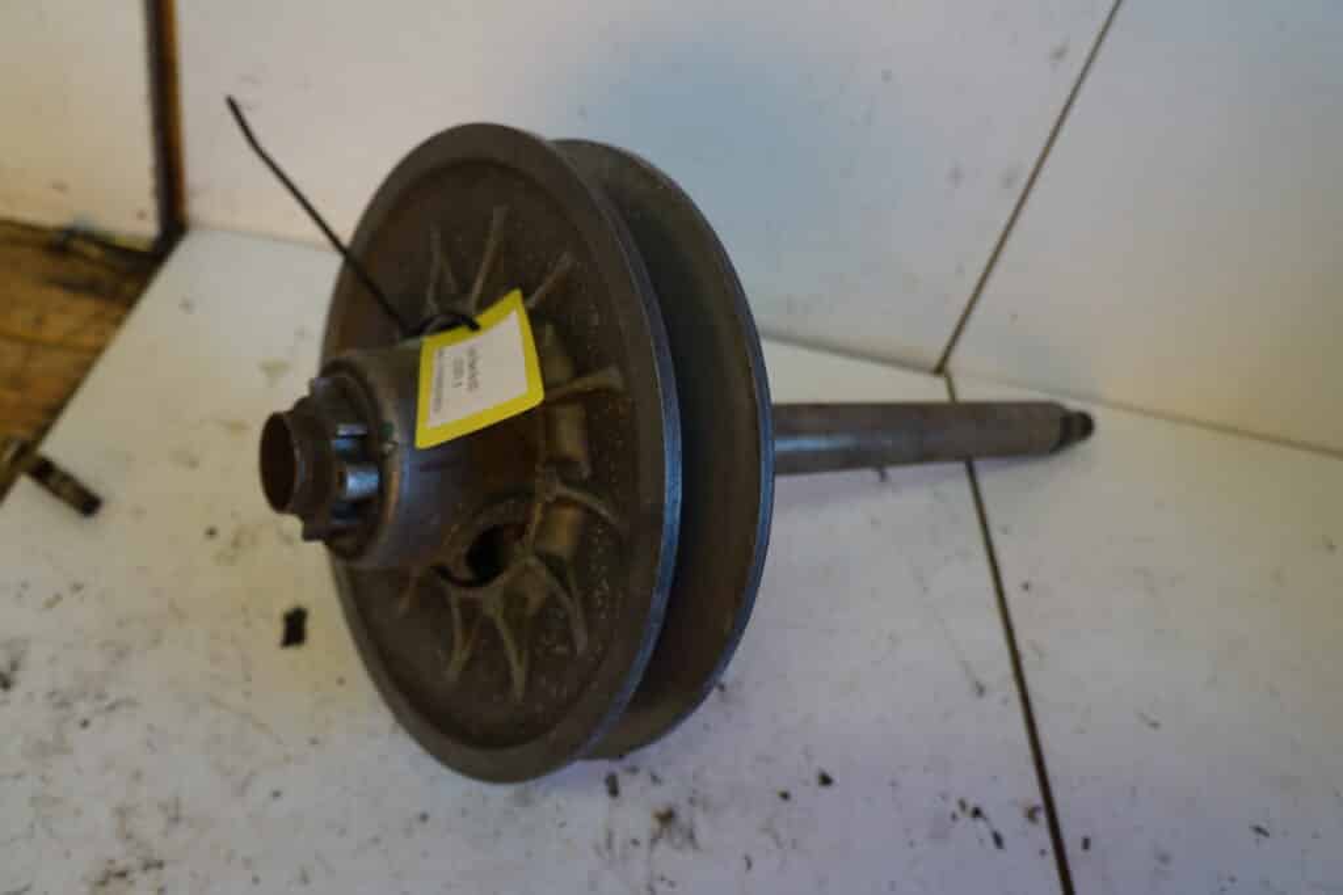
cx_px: 672
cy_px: 448
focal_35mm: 27
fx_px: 1007
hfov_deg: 67.4
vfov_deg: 47.9
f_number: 3.5
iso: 320
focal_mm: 18
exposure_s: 1/60
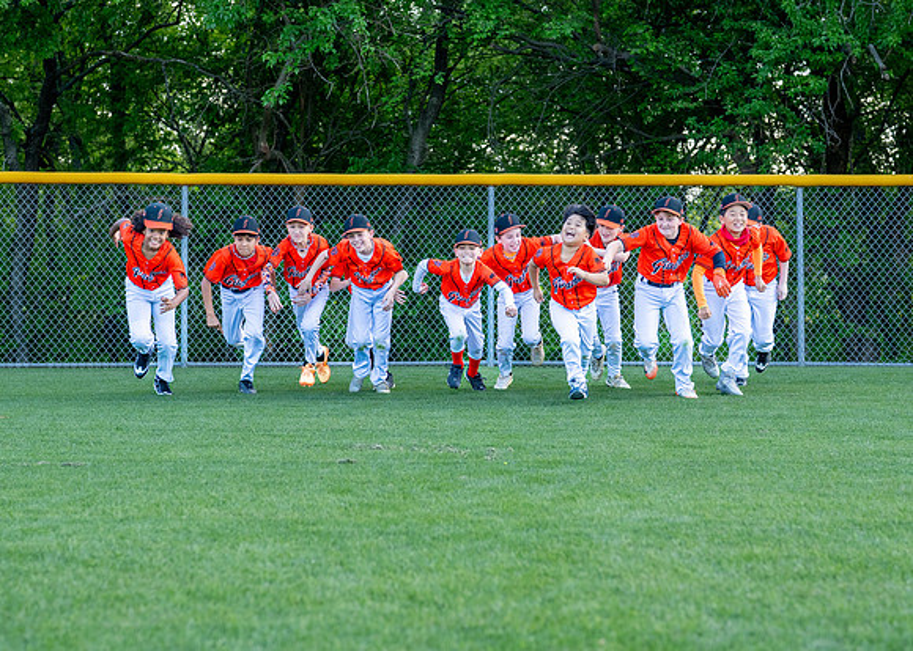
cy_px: 303
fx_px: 1893
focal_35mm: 73
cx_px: 464
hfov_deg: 27.1
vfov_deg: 19.5
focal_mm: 50
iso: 400
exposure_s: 1/1000
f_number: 2.8
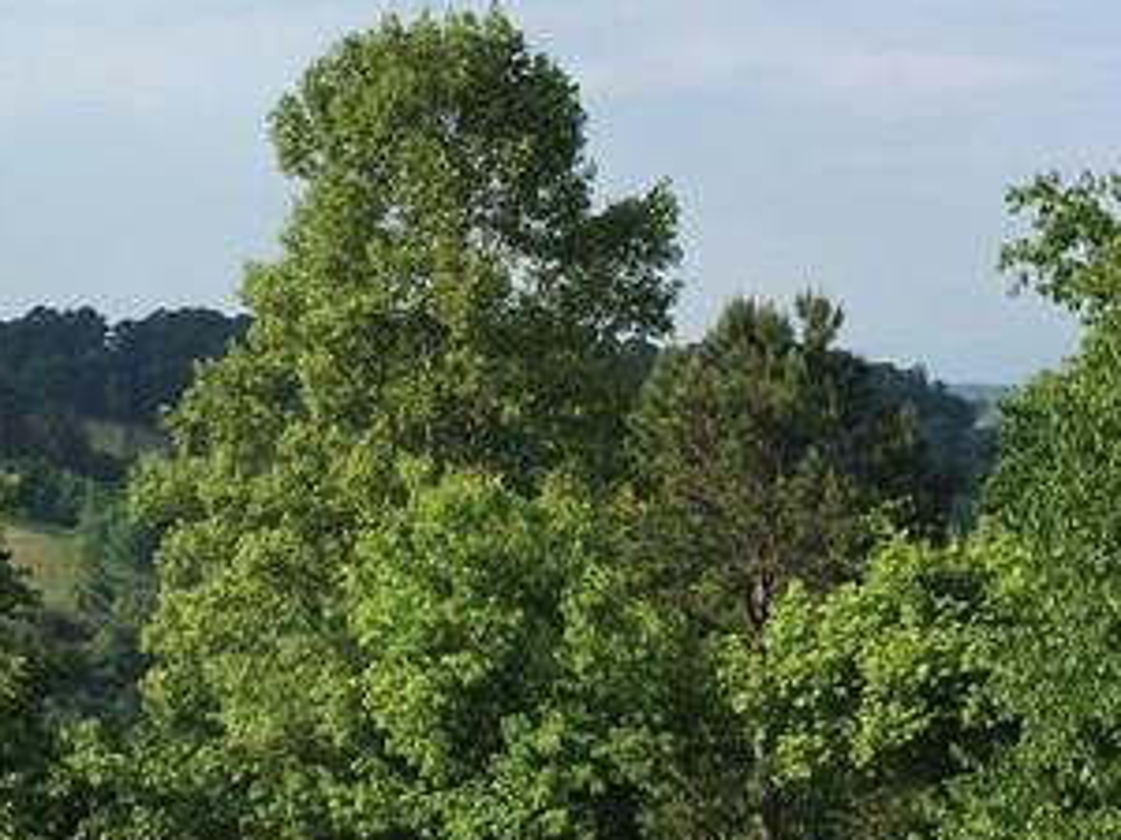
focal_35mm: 99
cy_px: 594
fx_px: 3206
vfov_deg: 14.9
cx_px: 224
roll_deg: -1.4
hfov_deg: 19.6
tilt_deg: -1.7
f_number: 2.2
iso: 25
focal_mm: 4.15
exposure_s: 1/986
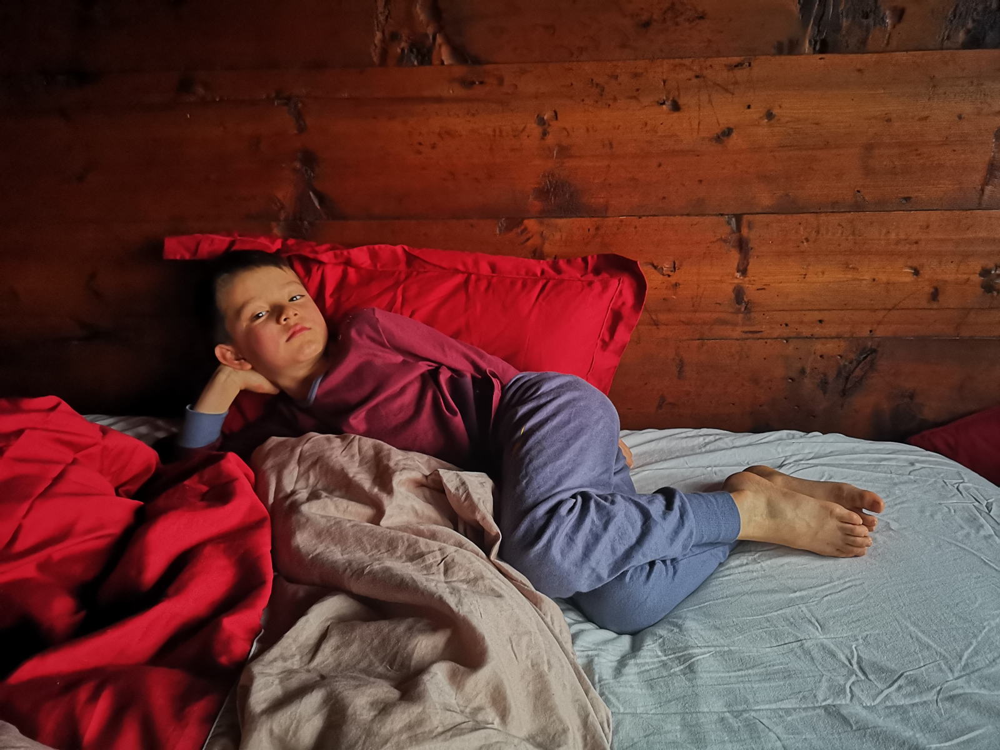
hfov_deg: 65.3
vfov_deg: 51.4
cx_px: 500
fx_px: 780
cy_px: 375
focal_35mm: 27
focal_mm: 3.95
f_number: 1.8
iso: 800
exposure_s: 4
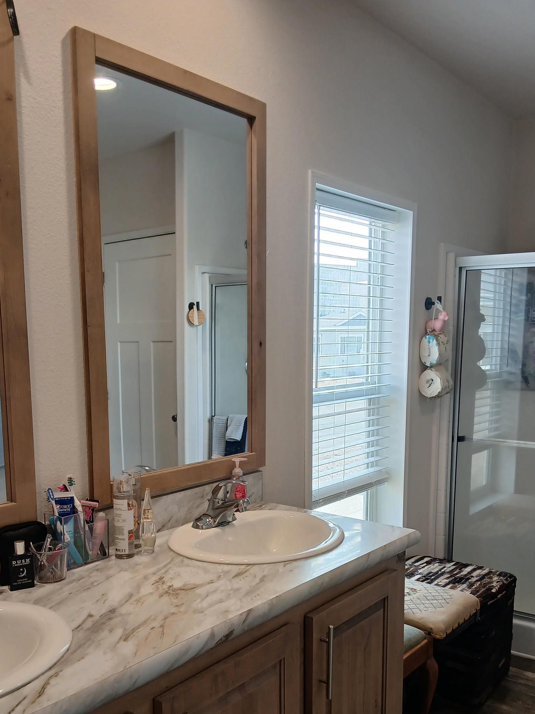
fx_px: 680
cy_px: 451
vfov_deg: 54.7
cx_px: 255
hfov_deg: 42.9
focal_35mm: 33
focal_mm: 3.98
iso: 40
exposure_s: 1/60
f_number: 1.8
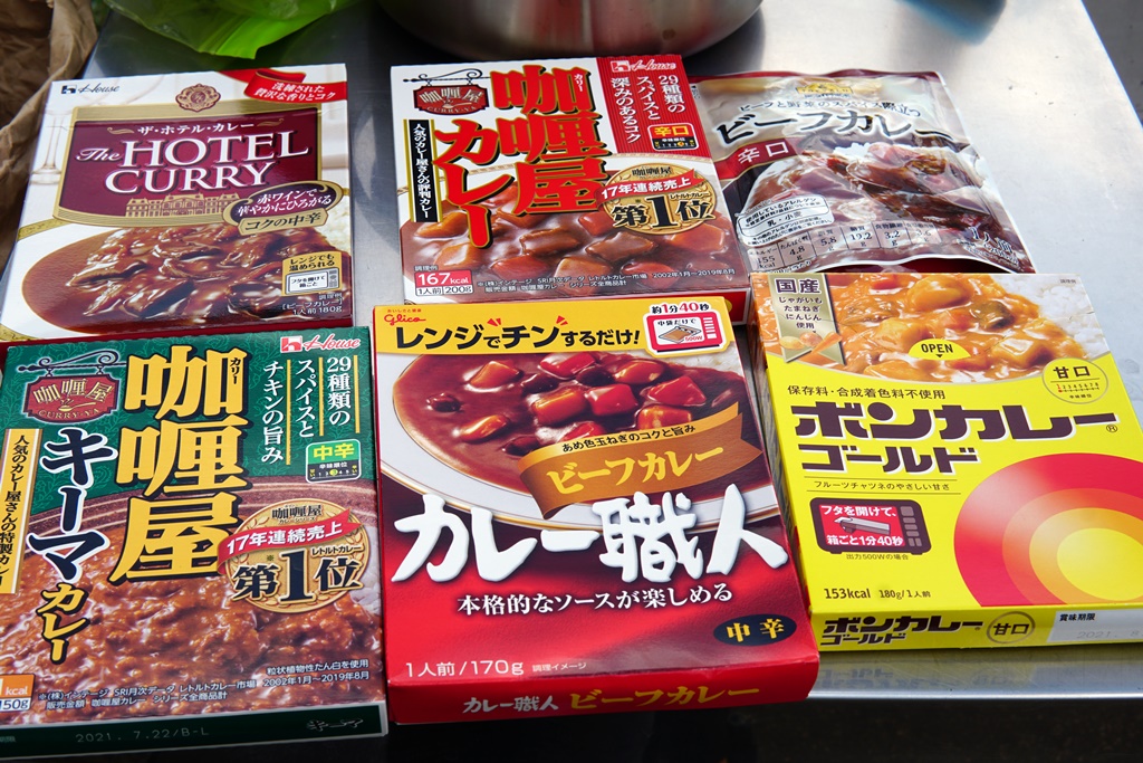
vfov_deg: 29.9
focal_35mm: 45
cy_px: 382
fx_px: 1429
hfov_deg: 43.6
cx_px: 572
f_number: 10
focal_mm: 30
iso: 100
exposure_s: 1/100
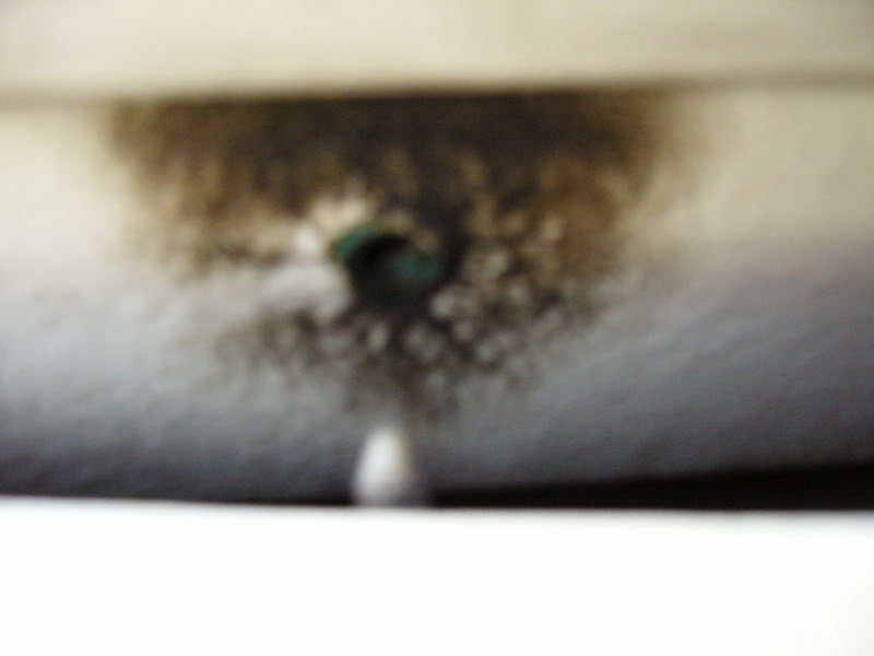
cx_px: 437
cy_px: 328
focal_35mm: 35
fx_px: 884
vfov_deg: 40.7
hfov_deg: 52.6
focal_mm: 5.8
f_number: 2.8
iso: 400
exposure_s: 1/400
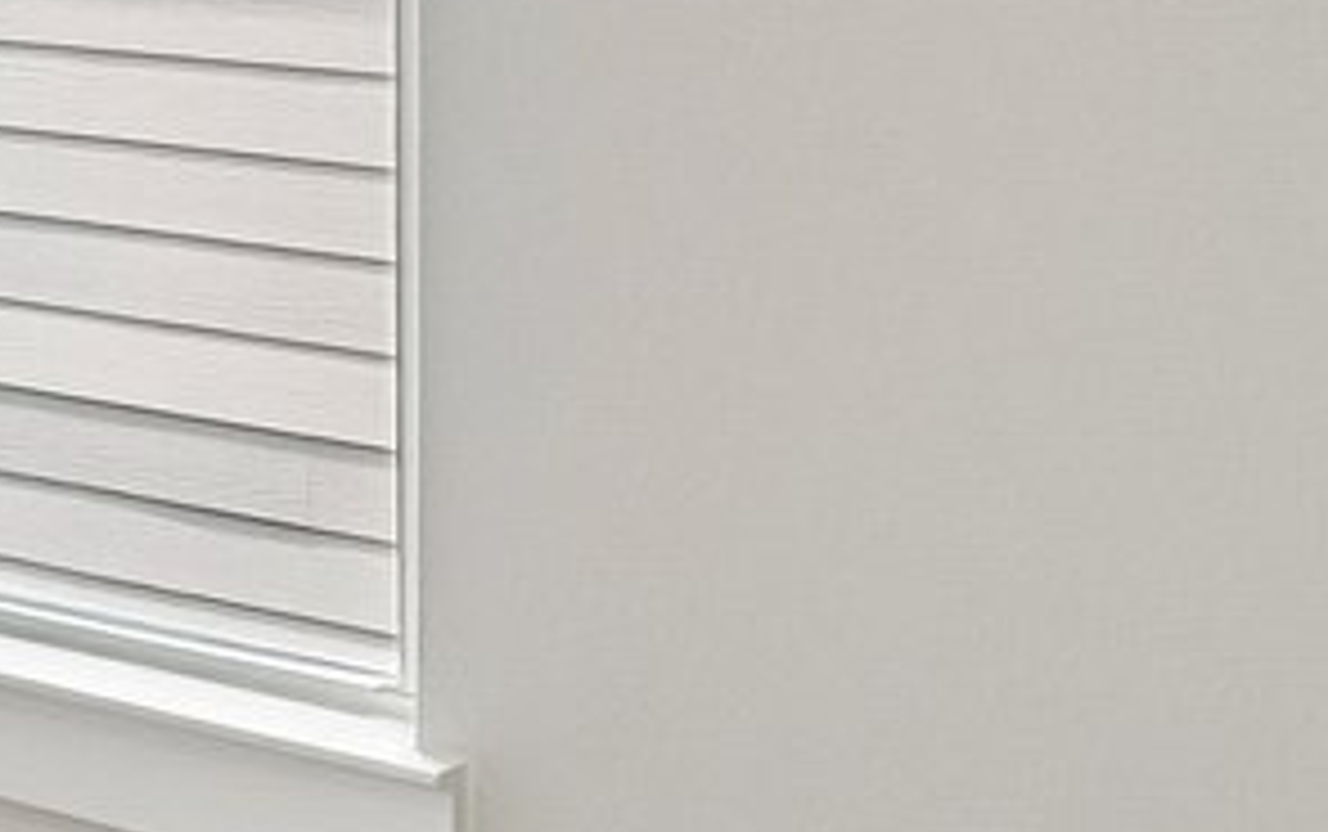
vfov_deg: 11.5
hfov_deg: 15.0
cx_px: -1441
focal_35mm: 110
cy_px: -380
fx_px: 3968
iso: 400
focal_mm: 15.5
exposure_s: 1/100
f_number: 8
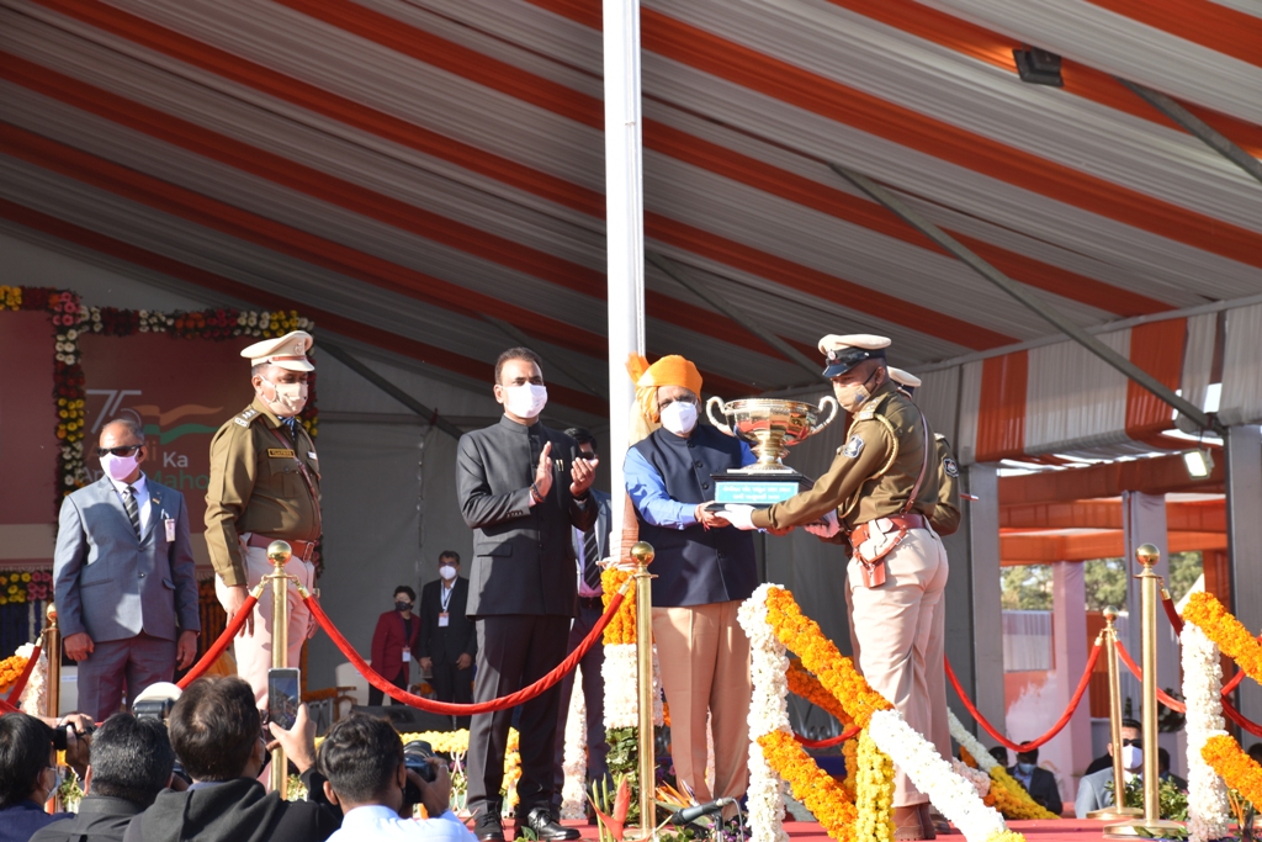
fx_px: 4207
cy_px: 421
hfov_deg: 17.1
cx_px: 631
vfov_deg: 11.4
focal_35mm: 120
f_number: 7.1
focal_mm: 80
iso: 100
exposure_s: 1/125
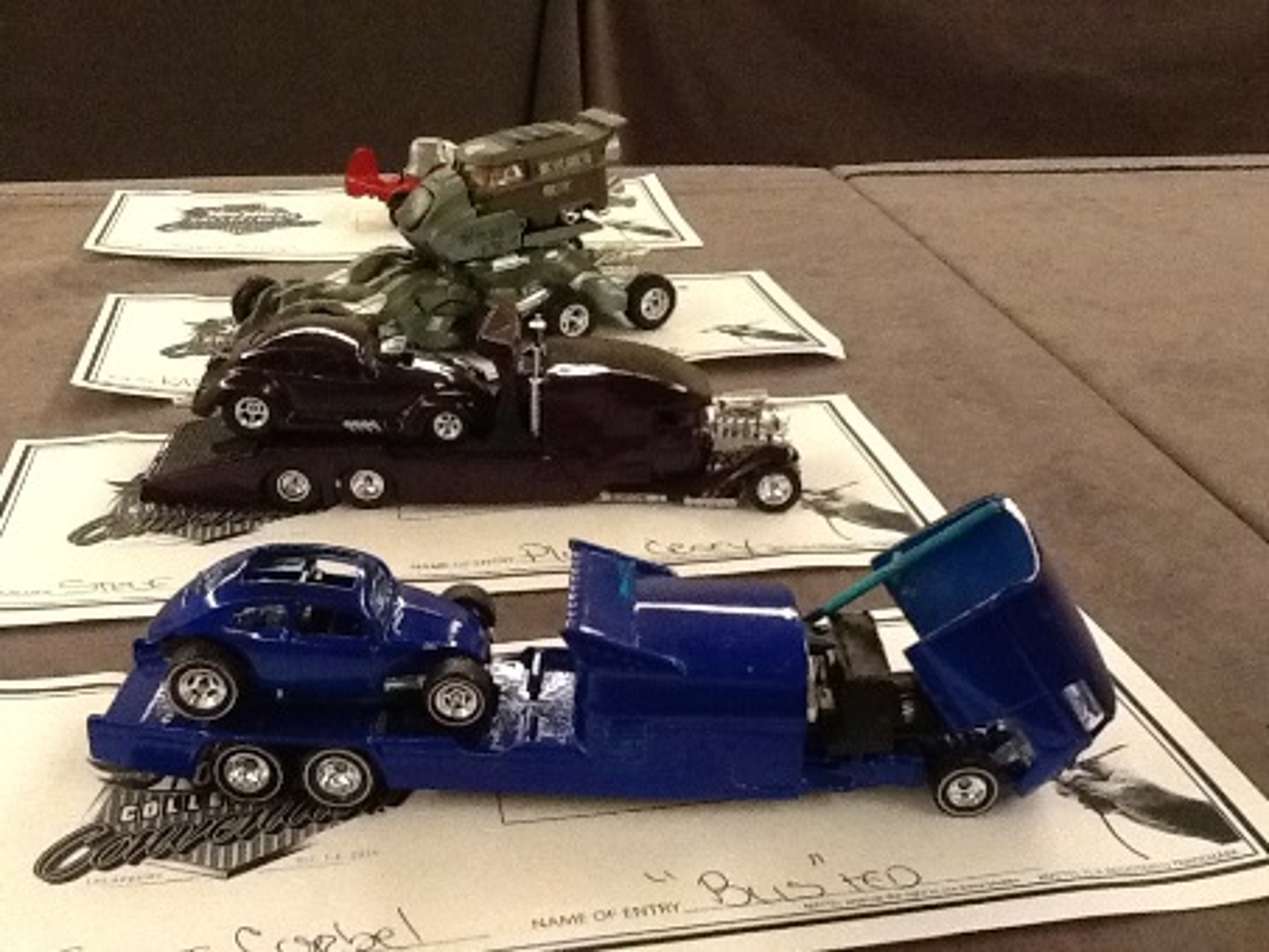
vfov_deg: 32.9
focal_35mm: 44
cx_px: 634
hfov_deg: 42.9
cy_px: 476
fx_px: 1613
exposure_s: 1/30
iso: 400
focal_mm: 2.03
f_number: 2.4
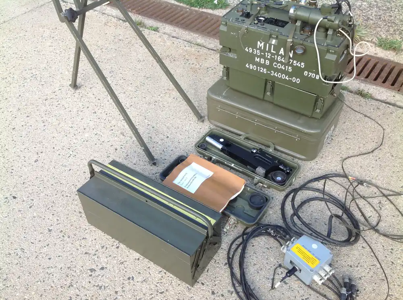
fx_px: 407
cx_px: 202
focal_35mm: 35
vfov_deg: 40.6
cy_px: 150
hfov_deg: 52.7
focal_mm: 4.28
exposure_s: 1/291
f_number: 2.4
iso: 50
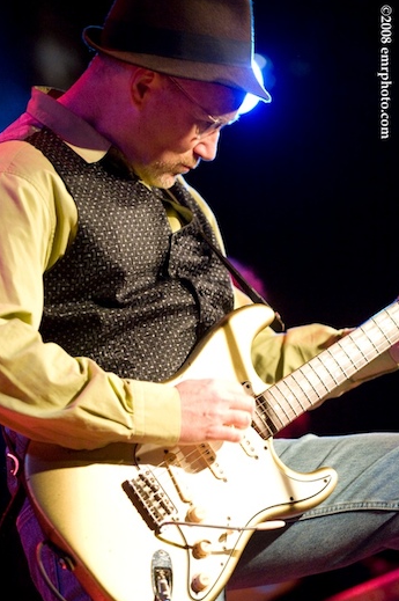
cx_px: 191
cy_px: 312
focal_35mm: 159
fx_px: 2648
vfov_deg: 12.9
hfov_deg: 8.6
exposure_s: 1/125
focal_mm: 150
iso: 5000
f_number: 2.8
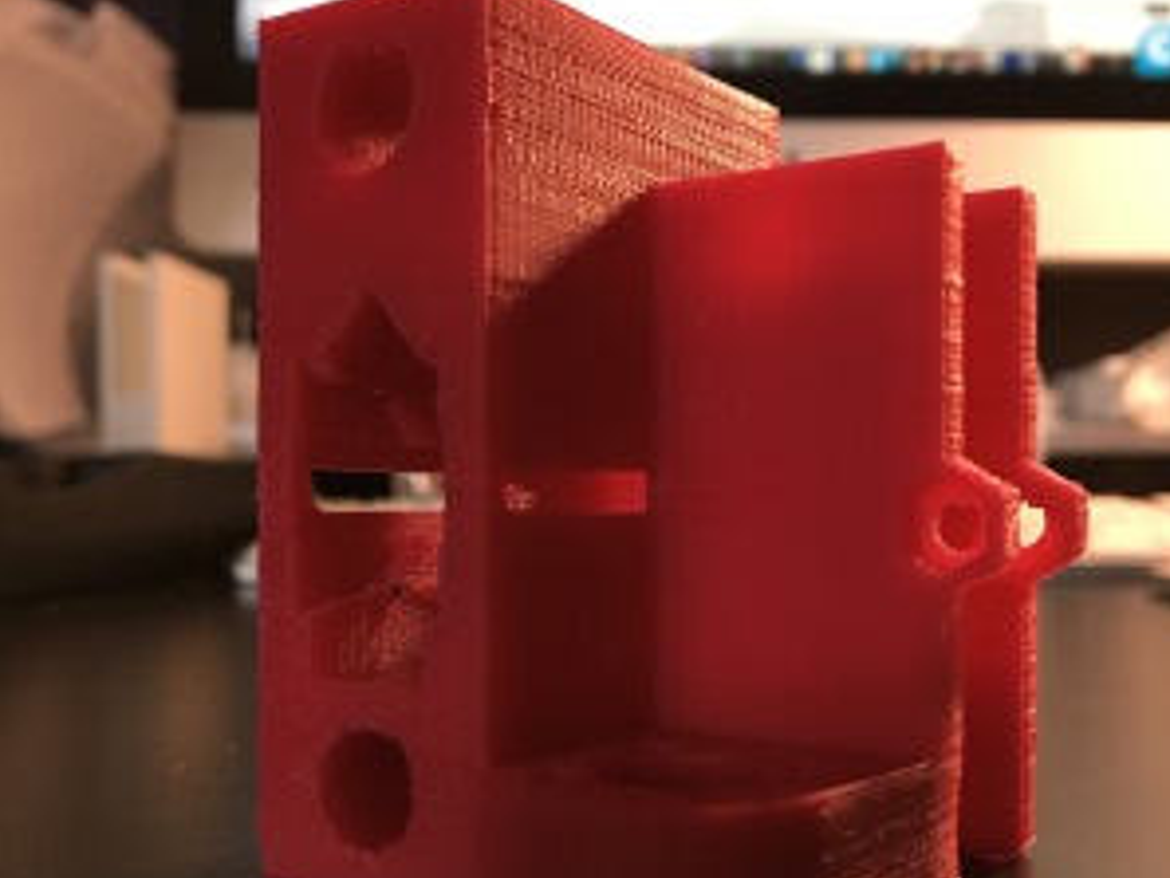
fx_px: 1319
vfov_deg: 36.8
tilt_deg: -0.1
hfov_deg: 47.8
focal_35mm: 39
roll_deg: -0.5
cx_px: 587
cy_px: 484
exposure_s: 1/33
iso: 160
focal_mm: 4.15
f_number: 2.2
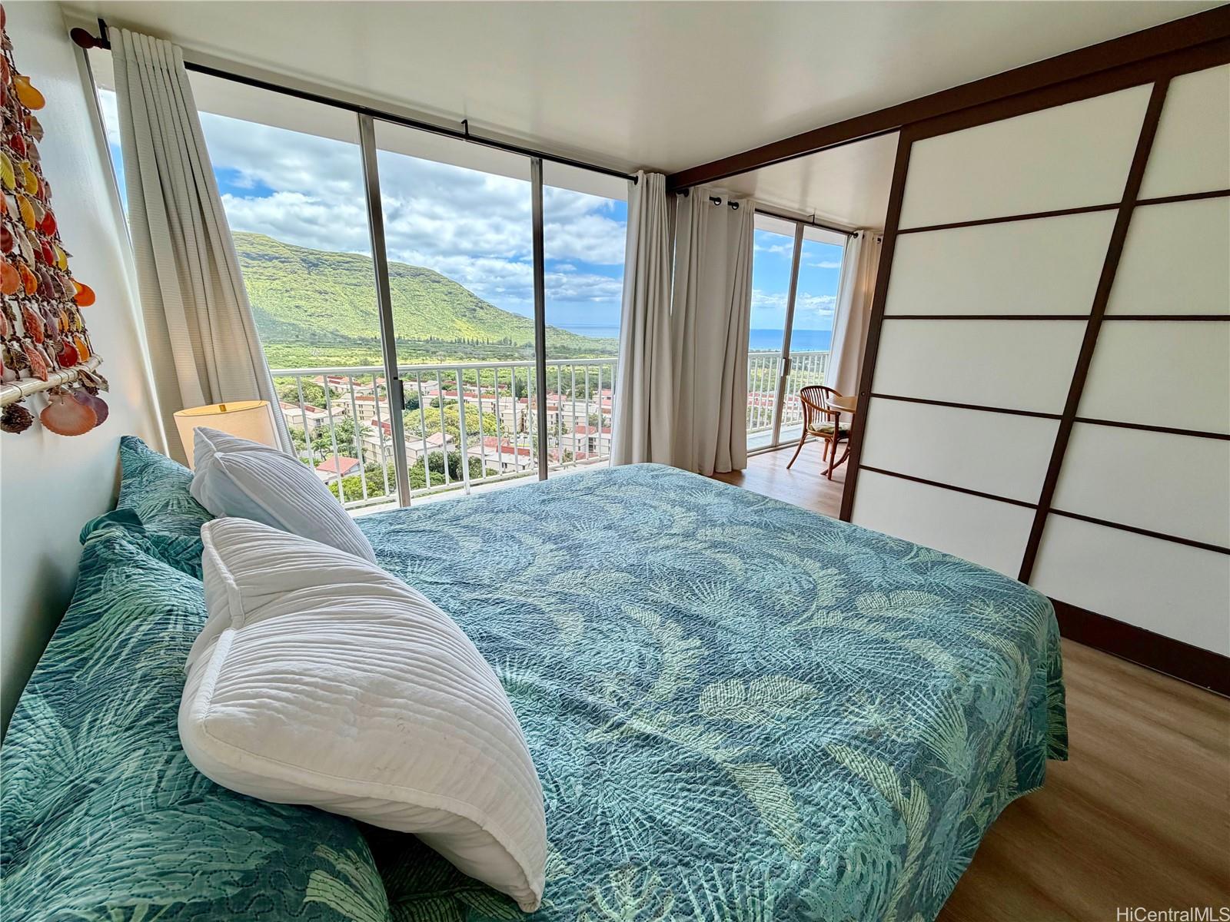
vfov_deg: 85.7
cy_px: 461
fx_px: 497
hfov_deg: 102.1
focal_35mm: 14
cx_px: 615
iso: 50
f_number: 2.2
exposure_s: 1/502
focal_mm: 2.22
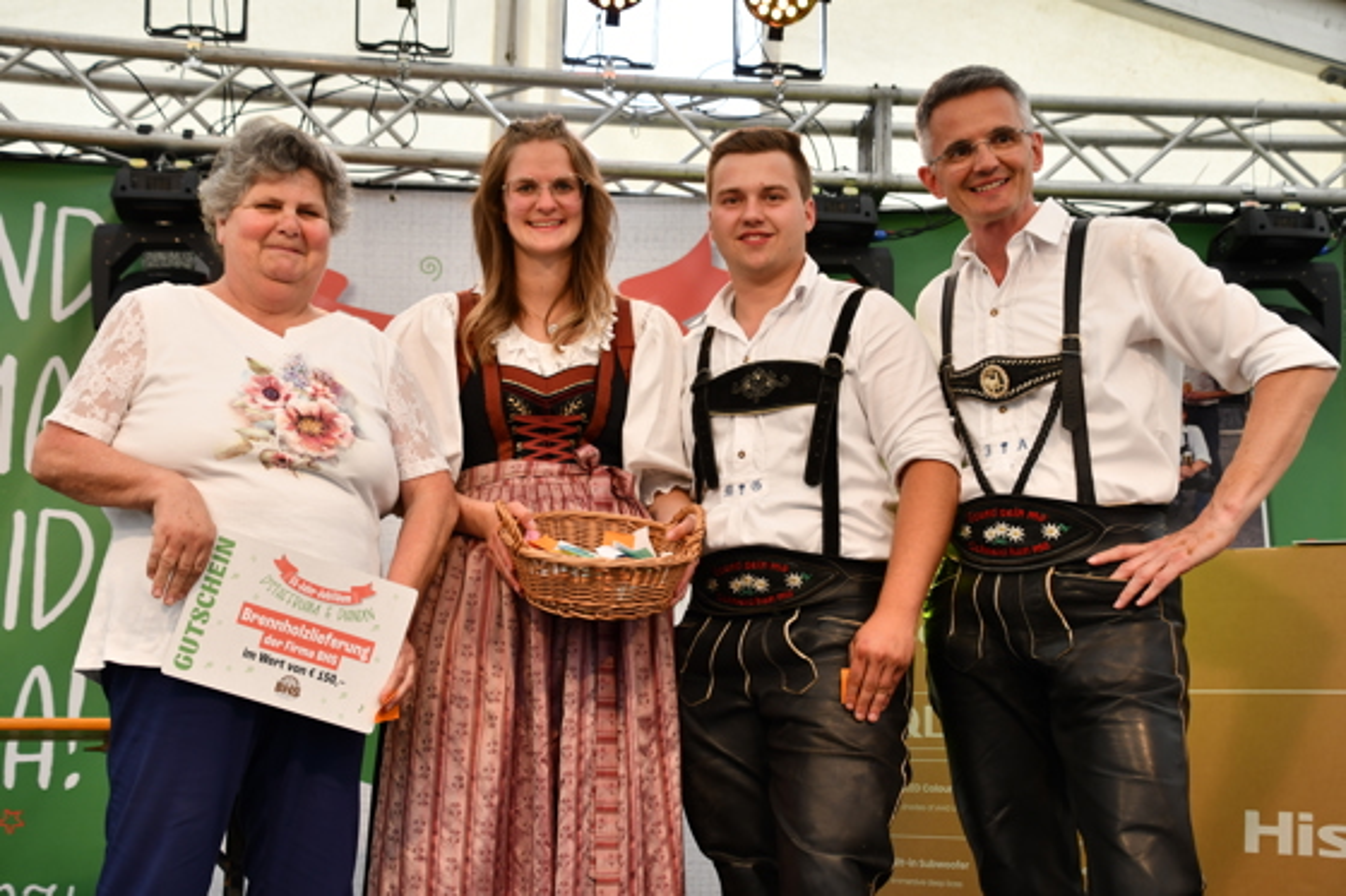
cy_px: 448
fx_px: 1794
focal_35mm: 48
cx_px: 673
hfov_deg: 41.1
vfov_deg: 28.1
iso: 400
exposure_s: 1/250
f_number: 4
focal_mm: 32
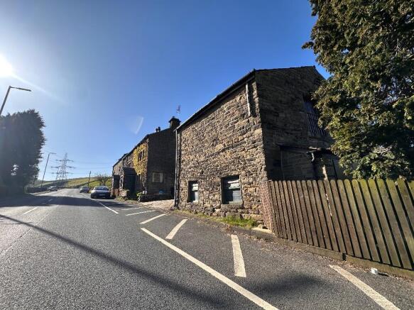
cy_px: 155
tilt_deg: +15.1
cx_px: 207
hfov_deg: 102.1
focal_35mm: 14
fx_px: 167
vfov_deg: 85.7
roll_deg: +2.4
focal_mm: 2.22
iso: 50
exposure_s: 1/1366
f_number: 2.2
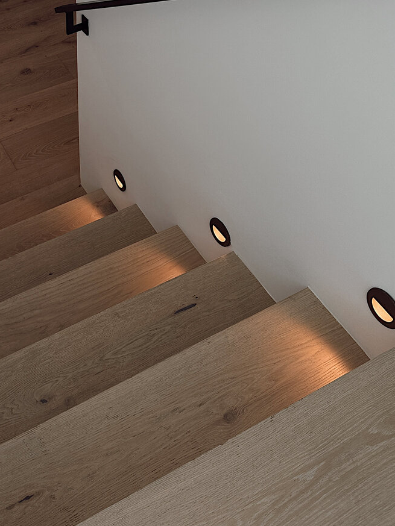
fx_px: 669
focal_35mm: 44
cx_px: 78
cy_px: 145
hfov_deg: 32.0
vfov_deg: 41.9
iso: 64
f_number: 1.78
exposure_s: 1/274
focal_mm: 6.76
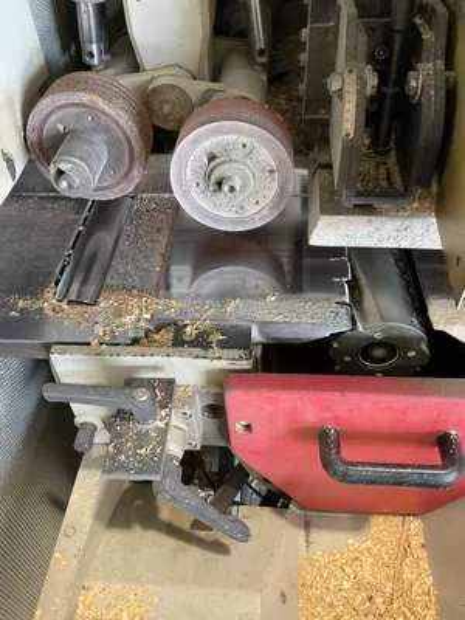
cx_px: 232
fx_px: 519
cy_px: 310
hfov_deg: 48.2
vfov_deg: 61.7
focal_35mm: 29
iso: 200
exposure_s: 1/60
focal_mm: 3
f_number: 1.8
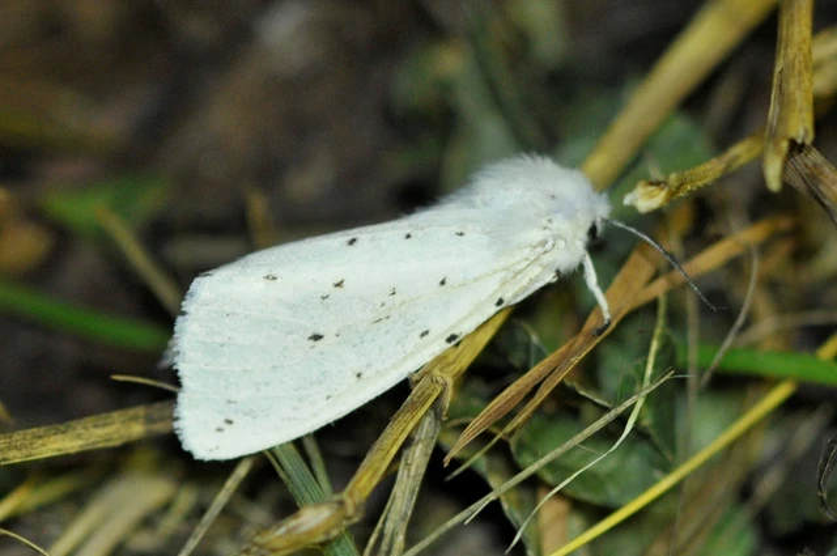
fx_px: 3657
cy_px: 278
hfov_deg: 13.1
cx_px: 418
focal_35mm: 158
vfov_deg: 8.7
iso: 640
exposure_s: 1/60
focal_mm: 105
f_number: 4.5
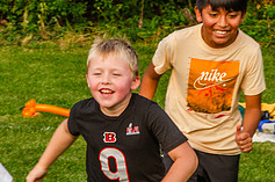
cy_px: 96
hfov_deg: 5.3
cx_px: 96
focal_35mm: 386
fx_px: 2943
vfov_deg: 3.5
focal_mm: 105
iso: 200
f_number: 8
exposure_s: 1/250
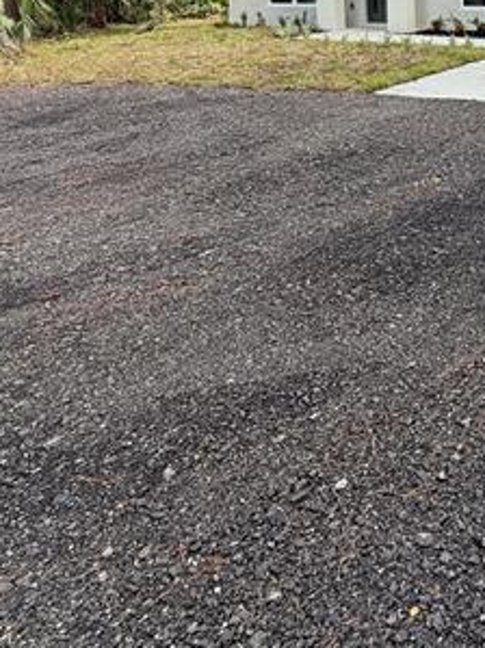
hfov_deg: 33.9
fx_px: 673
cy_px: 93
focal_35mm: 36
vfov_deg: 47.4
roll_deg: +0.1
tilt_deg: -8.1
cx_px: 546
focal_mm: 2.22
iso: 64
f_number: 2.2
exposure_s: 1/169
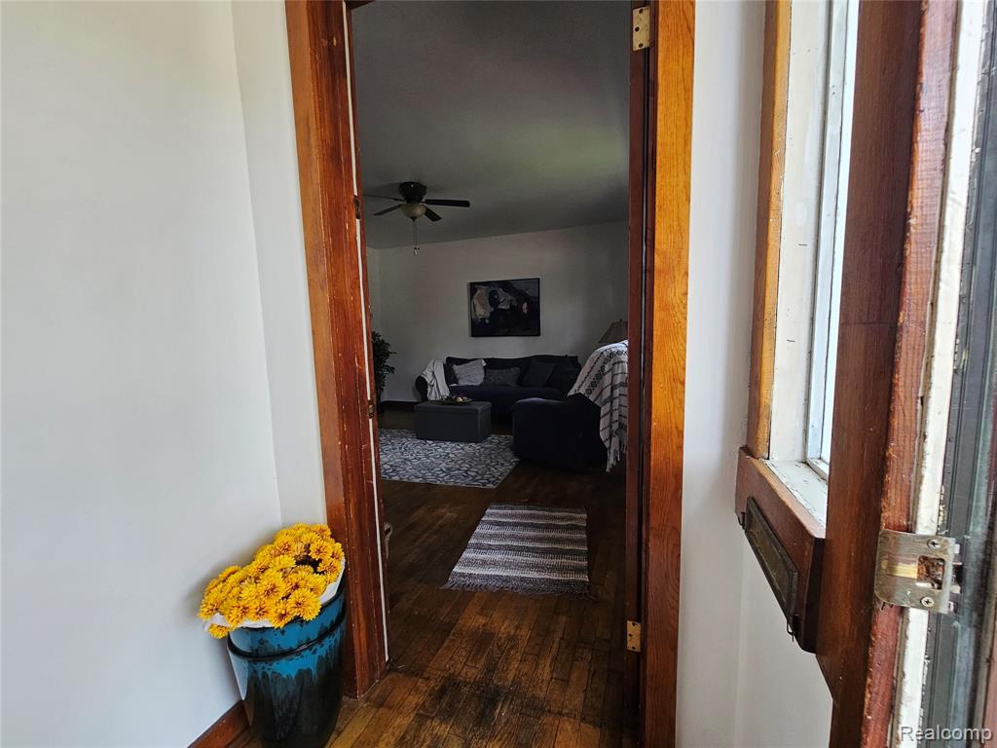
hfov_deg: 106.2
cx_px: 498
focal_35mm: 13
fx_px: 374
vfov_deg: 89.9
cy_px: 374
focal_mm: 2.2
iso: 160
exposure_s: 1/207
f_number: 2.2
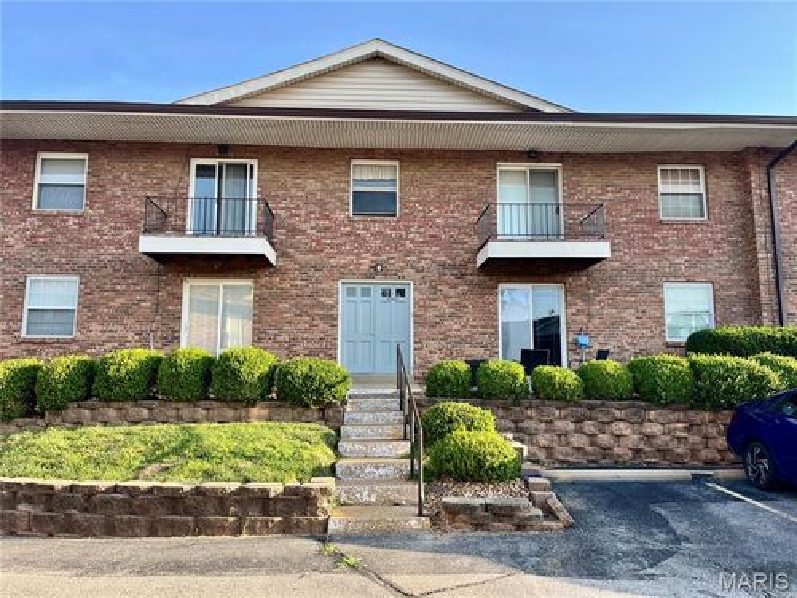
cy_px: 299
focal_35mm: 26
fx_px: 599
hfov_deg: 67.3
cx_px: 398
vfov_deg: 53.1
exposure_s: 1/465
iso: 50
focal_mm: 5.1
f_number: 1.6
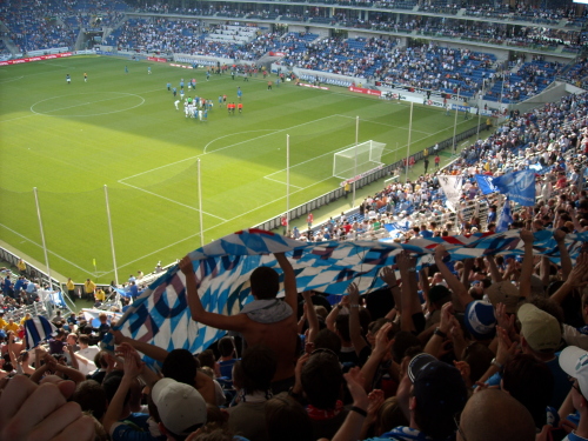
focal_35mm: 35
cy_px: 220
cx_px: 294
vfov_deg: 40.7
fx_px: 595
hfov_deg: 52.6
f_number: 2.8
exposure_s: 1/125
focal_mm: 5.7
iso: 64
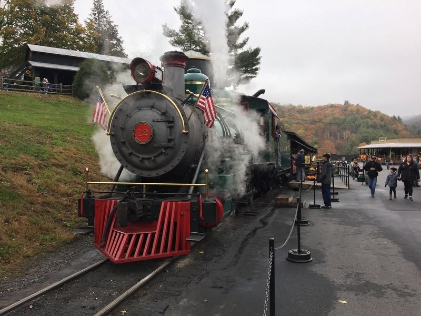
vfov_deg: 48.2
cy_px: 158
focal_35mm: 29
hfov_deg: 61.7
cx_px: 210
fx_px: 353
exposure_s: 1/120
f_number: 2.2
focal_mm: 4.15
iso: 40
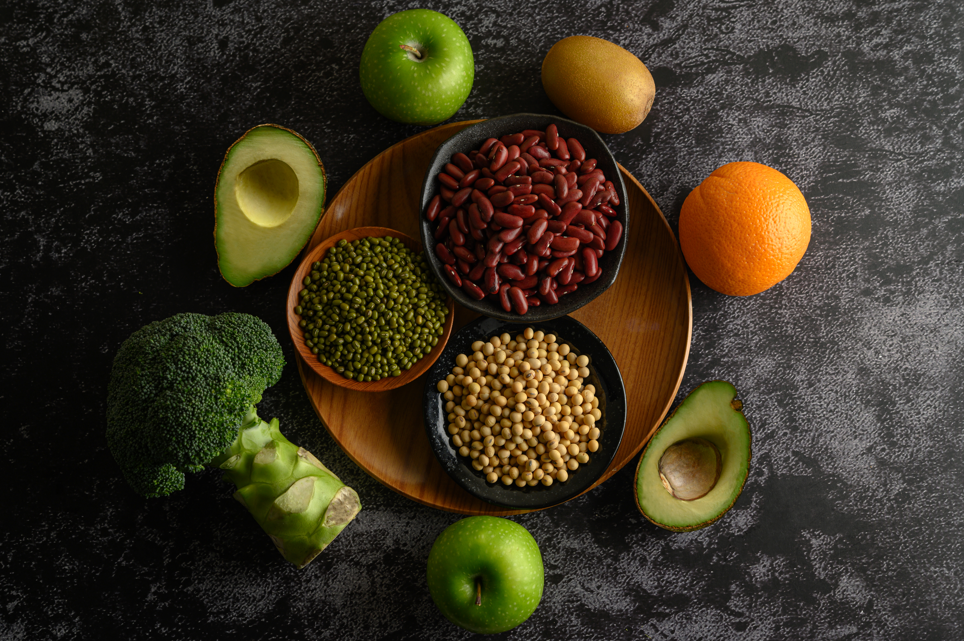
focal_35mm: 60
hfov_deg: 33.4
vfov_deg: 22.6
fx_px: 1606
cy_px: 320
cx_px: 482
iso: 100
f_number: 8
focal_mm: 60
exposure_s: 1/125
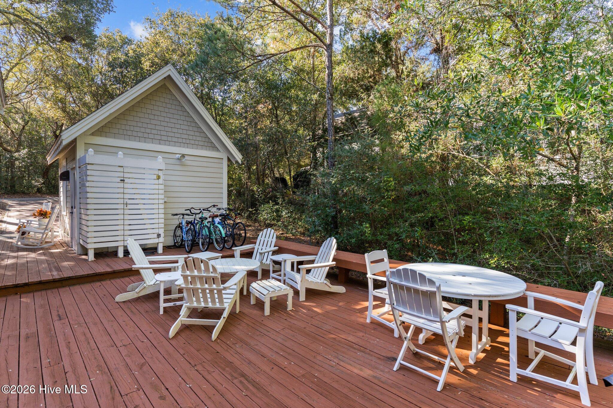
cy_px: 204
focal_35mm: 17
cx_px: 306
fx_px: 289
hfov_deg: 93.3
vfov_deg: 70.4
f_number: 5.6
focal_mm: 17
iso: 500
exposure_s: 1/125
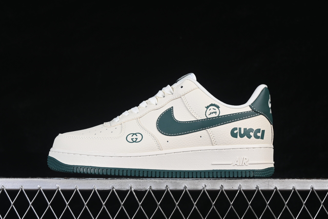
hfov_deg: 27.0
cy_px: 110
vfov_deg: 18.2
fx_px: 683
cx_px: 164
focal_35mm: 75
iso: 160
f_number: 8
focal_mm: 50
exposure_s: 1/80
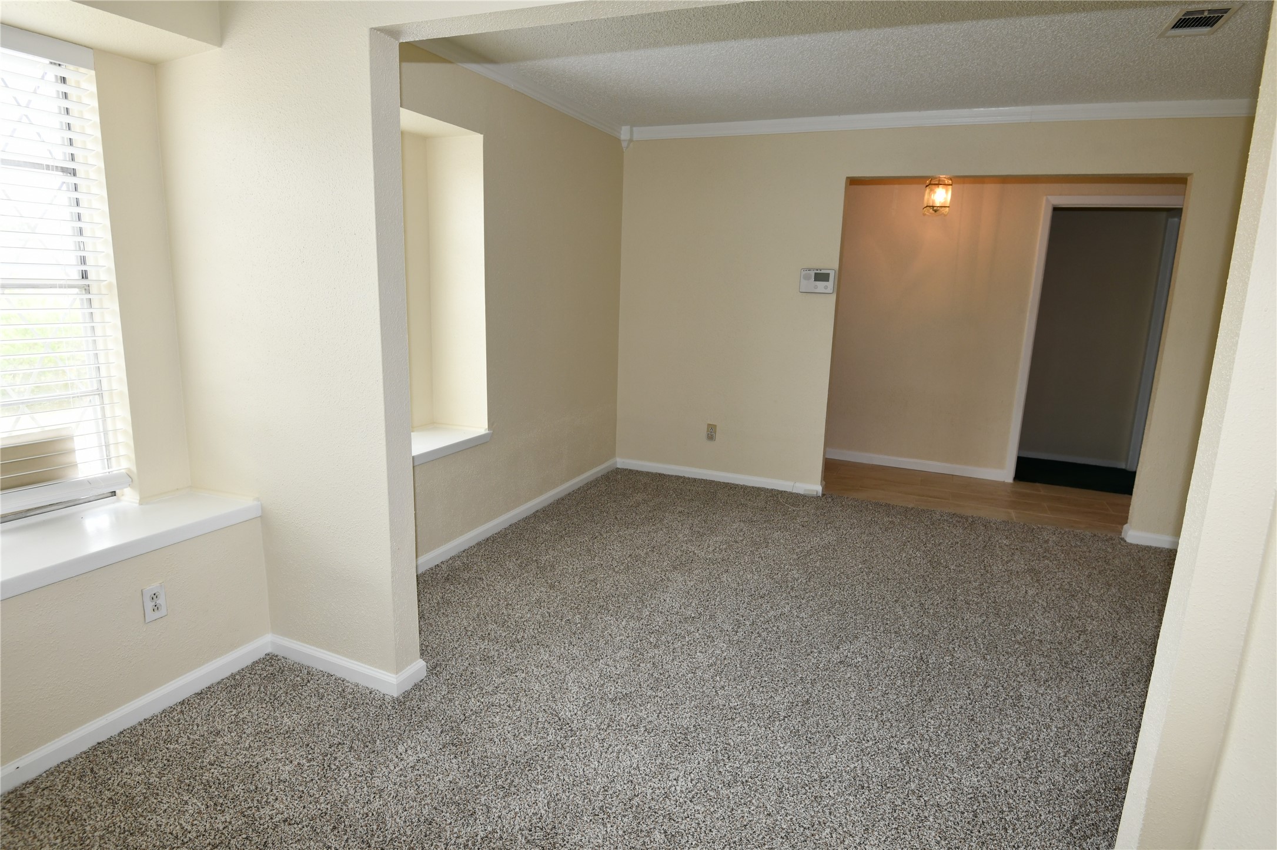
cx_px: 638
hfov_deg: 86.9
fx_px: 674
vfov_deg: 64.5
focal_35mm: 19
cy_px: 425
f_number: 4.5
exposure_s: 1/80
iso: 400
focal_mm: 16
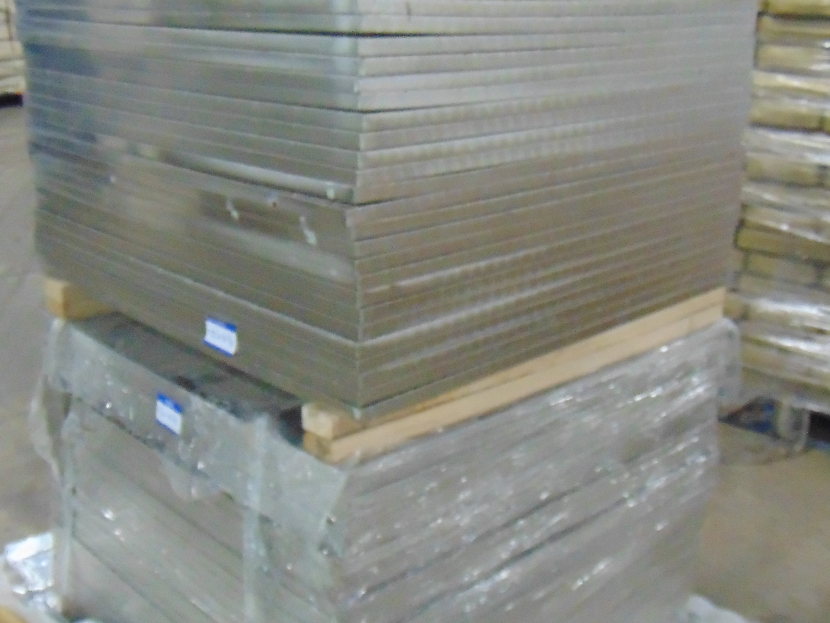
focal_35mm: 45
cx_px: 405
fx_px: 1079
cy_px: 335
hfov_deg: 42.1
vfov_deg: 32.2
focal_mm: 4.5
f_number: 3
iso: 640
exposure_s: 1/40
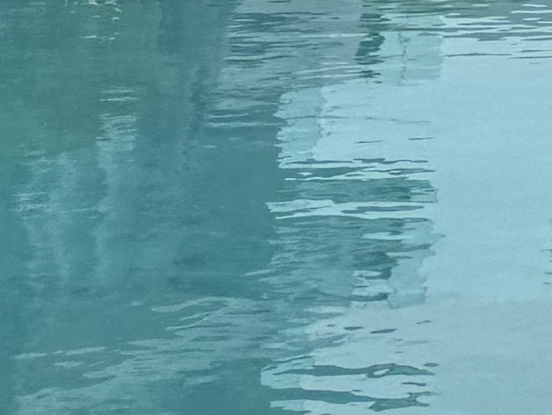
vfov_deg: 7.4
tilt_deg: +4.9
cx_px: 1393
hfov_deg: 9.6
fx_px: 2839
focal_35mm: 178
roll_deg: -0.9
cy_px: -815
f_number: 1.78
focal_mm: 6.76
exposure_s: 1/4950
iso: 80
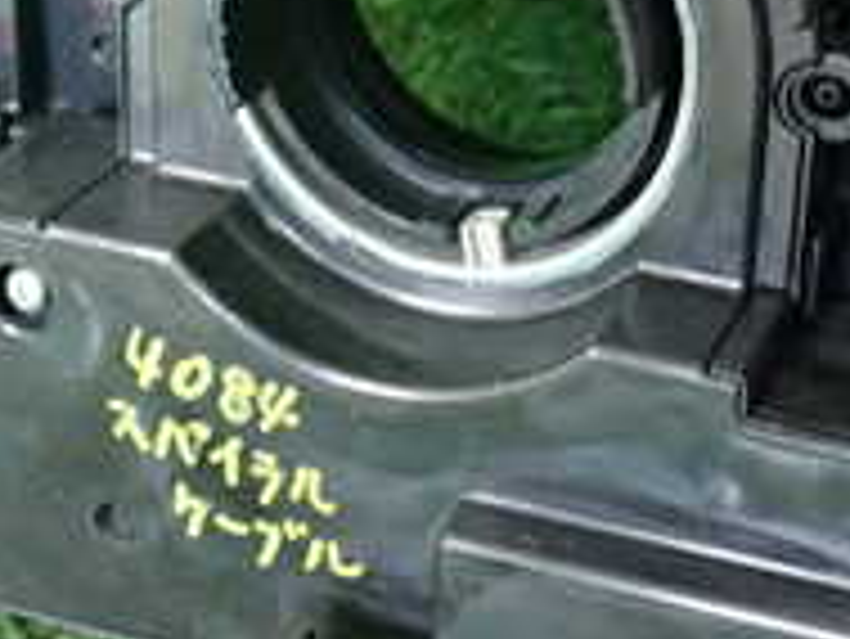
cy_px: 76
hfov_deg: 20.6
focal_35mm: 95
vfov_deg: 15.4
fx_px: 2334
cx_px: 549
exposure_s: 1/30
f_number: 2.3
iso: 250
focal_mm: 5.4
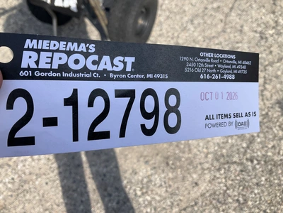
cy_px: 106
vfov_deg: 48.2
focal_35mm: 29
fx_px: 237
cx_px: 142
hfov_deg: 61.7
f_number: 1.8
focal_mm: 3
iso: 25
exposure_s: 1/1035
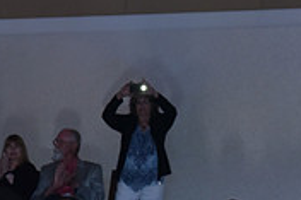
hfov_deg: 6.7
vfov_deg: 4.5
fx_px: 2539
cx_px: -70
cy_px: 271
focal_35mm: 304
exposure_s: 1/250
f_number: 4
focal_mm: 92
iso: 1600
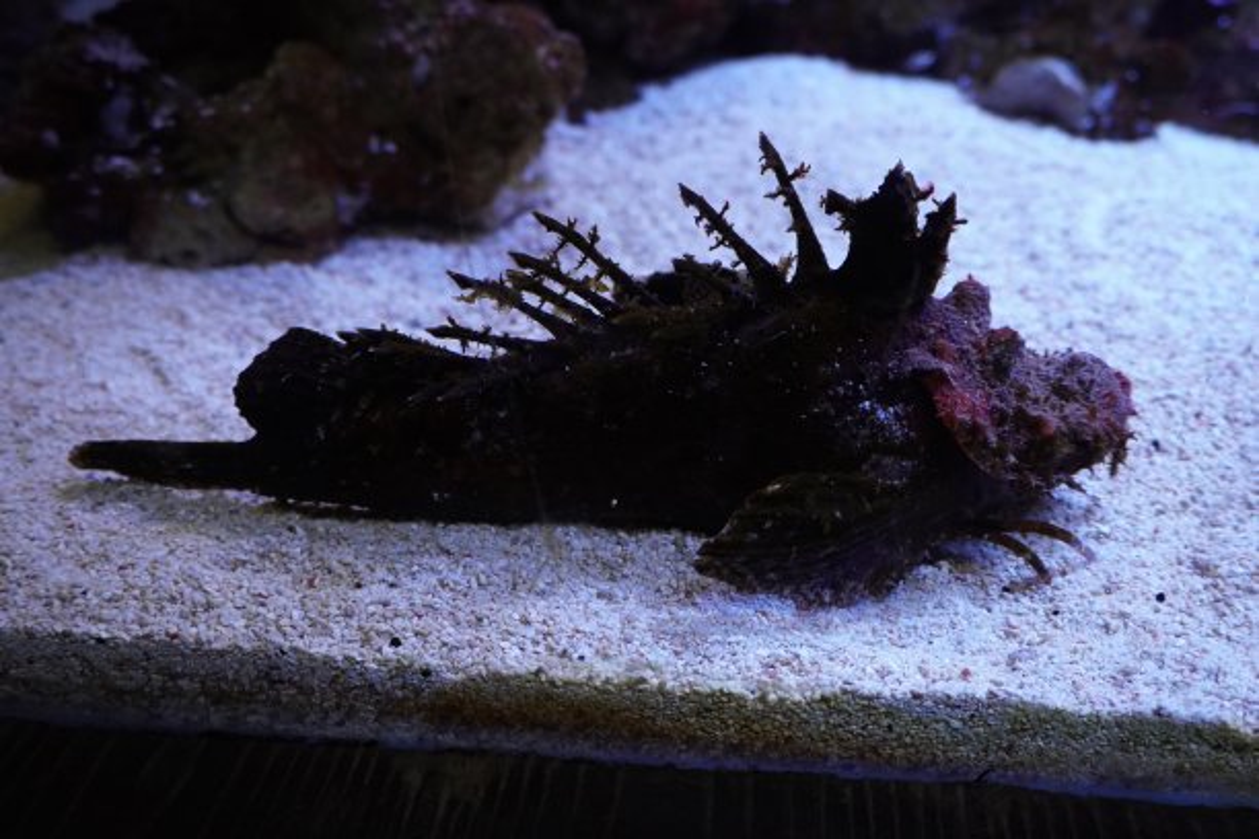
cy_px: 420
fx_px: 1311
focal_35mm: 38
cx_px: 630
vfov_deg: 35.5
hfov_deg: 51.3
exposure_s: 1/60
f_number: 4.5
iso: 2500
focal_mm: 25
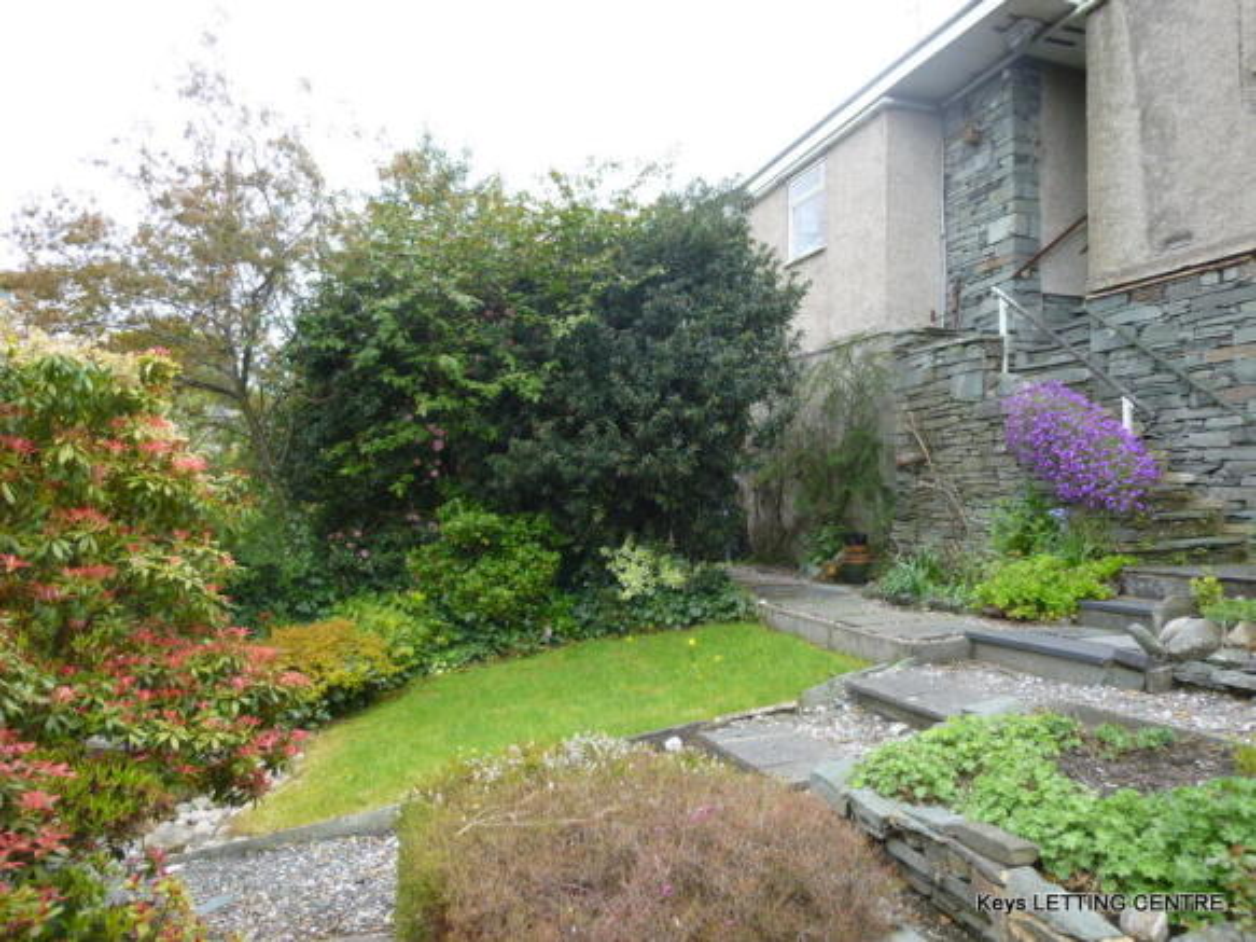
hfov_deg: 69.4
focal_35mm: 25
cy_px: 471
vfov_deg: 54.9
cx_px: 628
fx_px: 907
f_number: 3.1
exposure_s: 1/80
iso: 100
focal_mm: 4.5
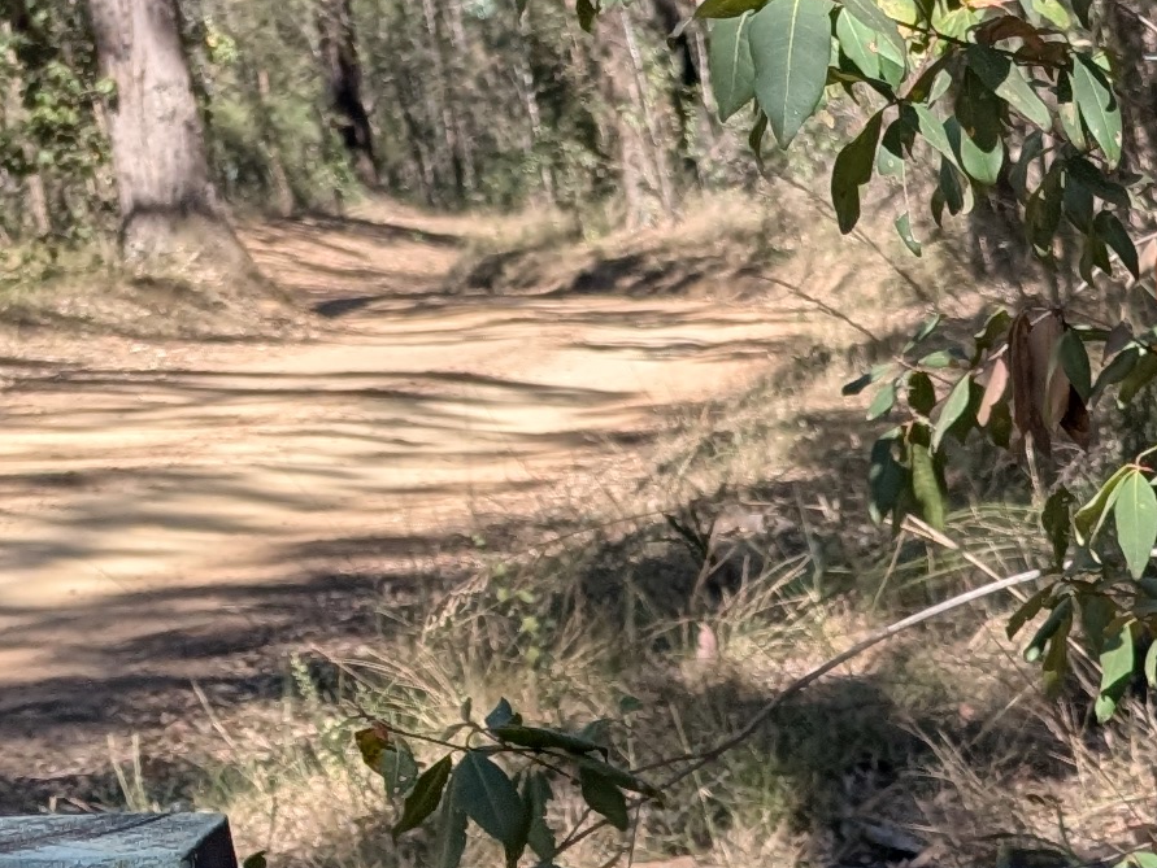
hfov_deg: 14.6
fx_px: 3678
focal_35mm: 110
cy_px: 1767
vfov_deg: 11.9
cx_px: 2336
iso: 20
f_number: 1.68
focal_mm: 6.9
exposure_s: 1/409
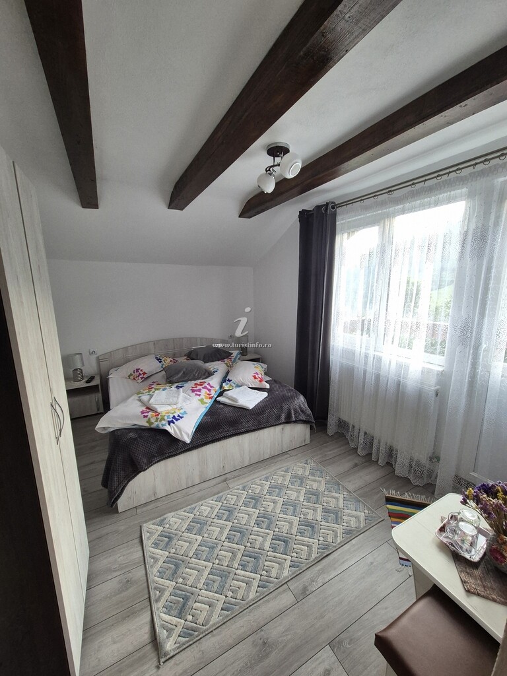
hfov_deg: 89.9
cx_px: 254
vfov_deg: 106.2
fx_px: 254
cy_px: 338
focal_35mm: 13
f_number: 2.2
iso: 320
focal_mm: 2.2
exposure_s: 1/100
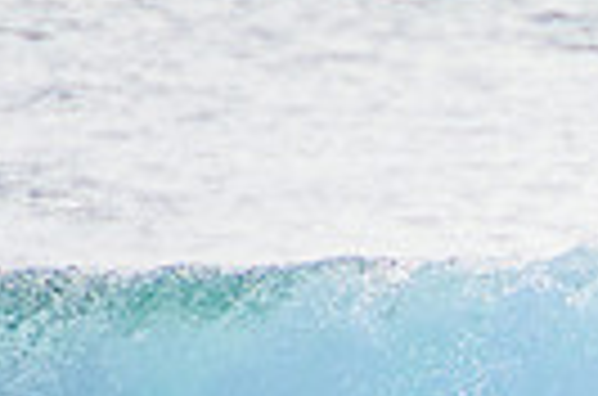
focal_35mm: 2625
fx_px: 43500
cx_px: 1245
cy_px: 700
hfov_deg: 0.8
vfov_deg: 0.5
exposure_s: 1/2000
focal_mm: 400
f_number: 5.6
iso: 400
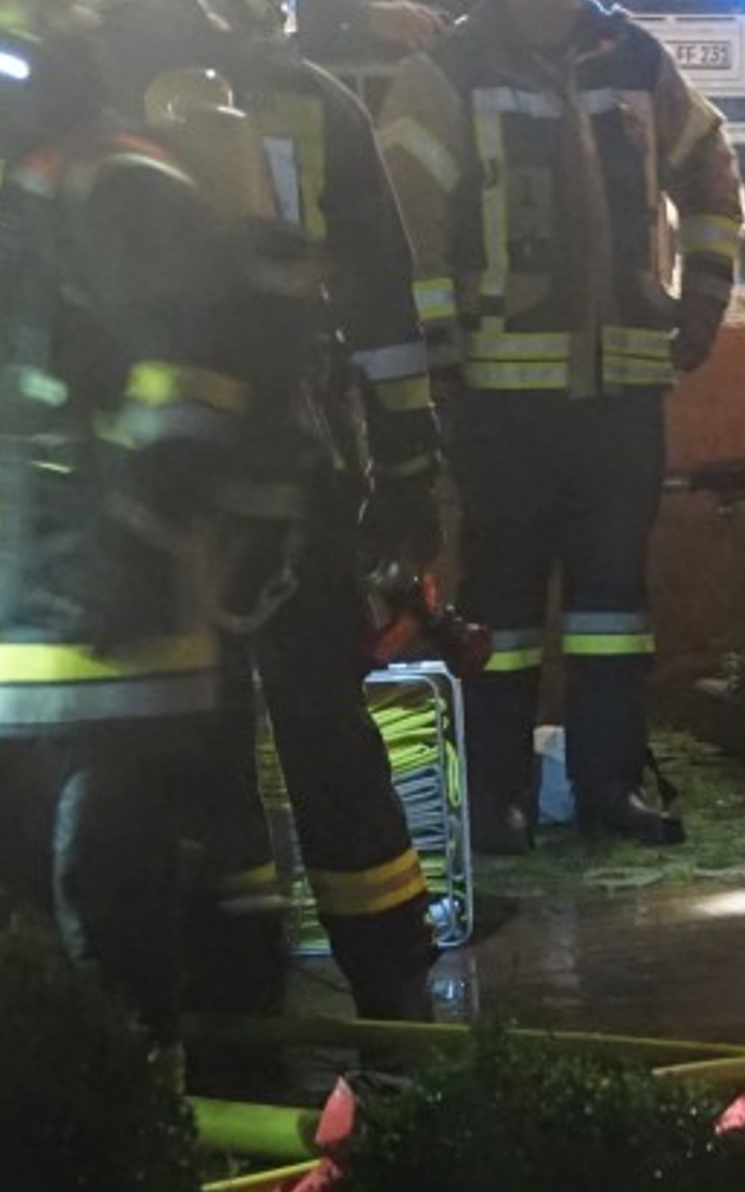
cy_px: 577
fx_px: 7242
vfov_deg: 9.4
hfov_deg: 5.8
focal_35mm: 223
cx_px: 1284
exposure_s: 1/20
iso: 3200
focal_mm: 50
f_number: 2.8
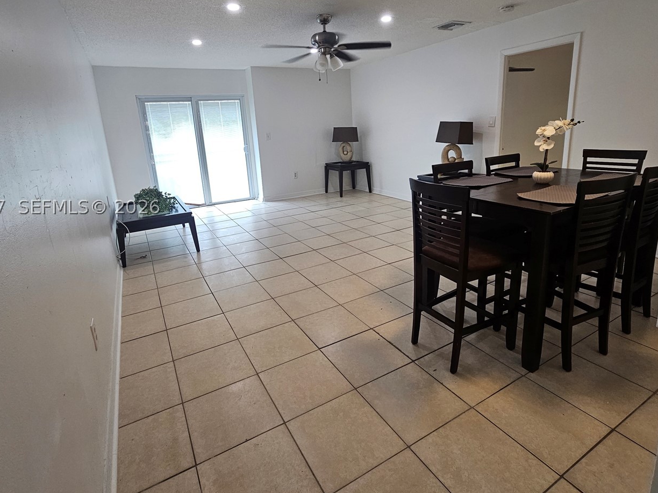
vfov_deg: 74.2
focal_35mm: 17
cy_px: 207
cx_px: 325
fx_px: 323
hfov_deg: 91.0
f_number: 2.2
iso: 100
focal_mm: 2.2
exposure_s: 1/60
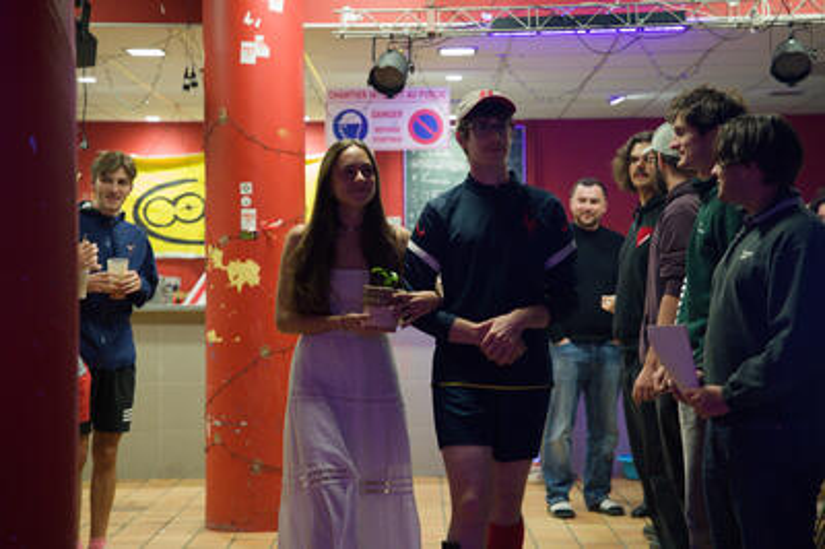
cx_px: 412
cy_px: 274
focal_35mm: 70
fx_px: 1603
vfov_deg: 19.4
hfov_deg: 28.9
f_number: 4
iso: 8000
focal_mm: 70
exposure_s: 1/160
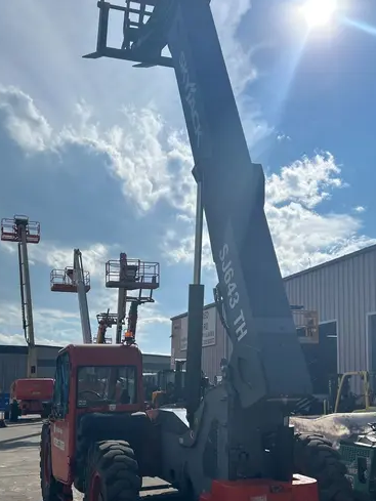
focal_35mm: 39
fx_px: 565
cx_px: 139
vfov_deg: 47.2
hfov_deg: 36.6
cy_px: 326
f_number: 1.5
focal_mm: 5.7
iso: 50
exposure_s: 1/16393
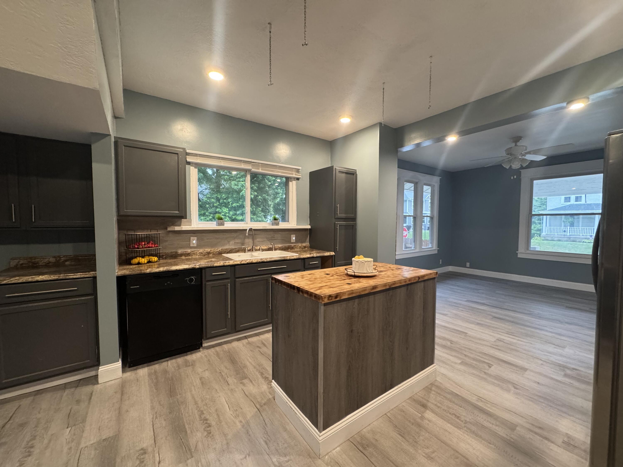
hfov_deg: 102.1
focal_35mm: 14
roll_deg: -0.6
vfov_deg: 85.7
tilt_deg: -2.9
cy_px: 234
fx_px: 252
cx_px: 312
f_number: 2.2
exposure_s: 1/60
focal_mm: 2.22
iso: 320
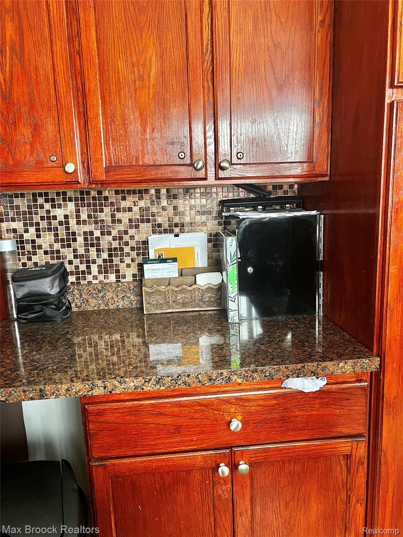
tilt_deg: -9.1
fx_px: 404
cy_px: 268
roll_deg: +3.4
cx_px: 202
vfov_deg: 67.3
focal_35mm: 26
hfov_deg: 53.1
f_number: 1.5
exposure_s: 1/60
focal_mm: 5.7
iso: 200
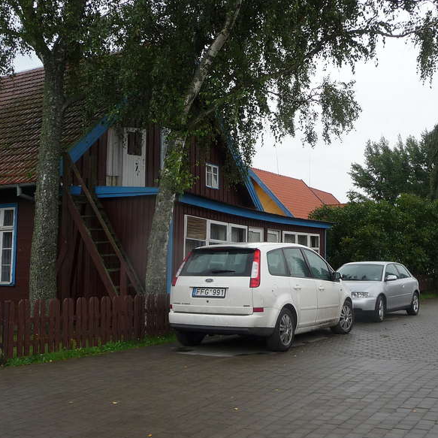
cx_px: 272
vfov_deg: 41.9
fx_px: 573
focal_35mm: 40
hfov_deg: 41.6
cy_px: 217
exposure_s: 1/125
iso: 100
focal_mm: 4.7
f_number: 3.3
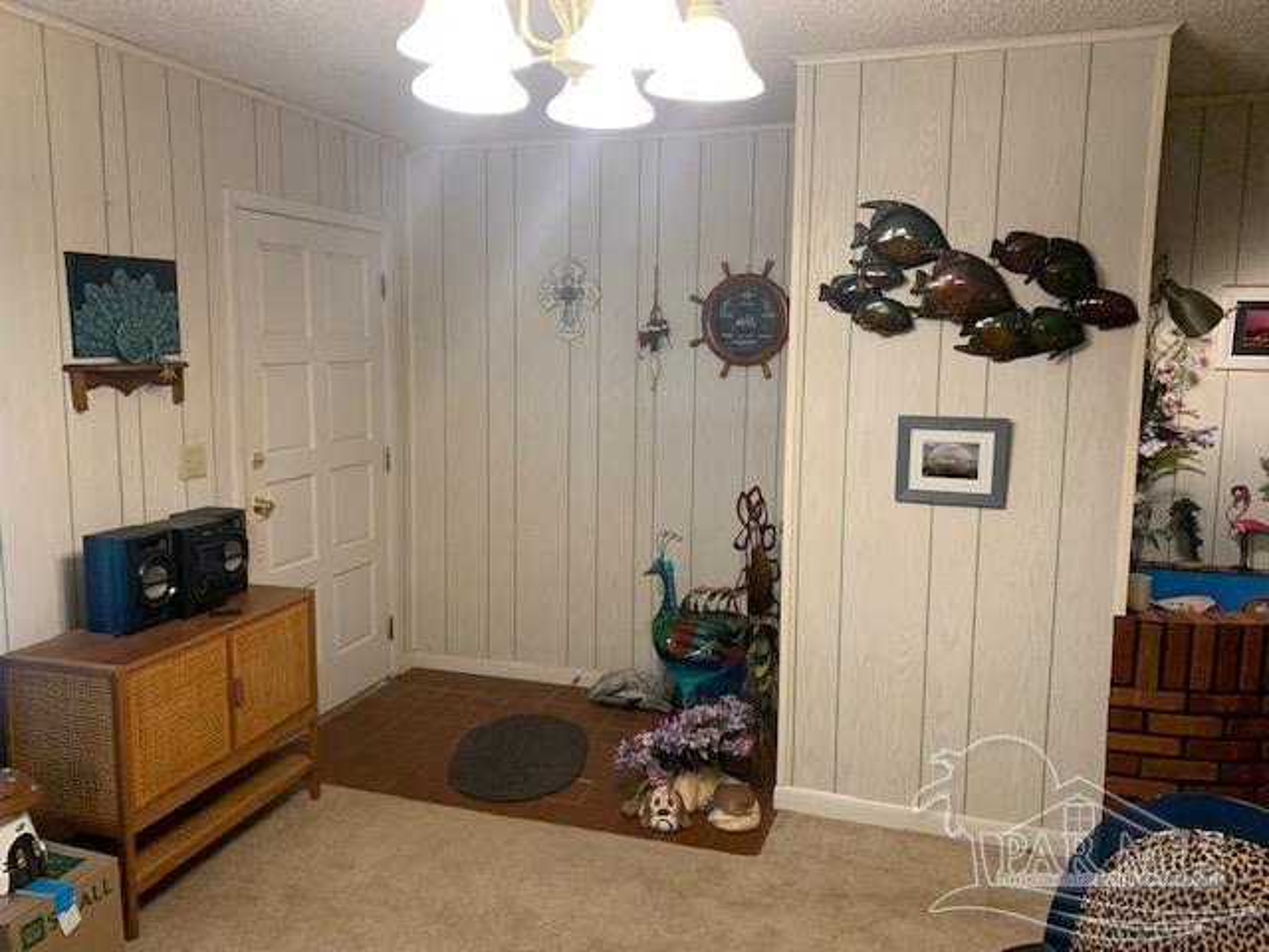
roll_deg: -0.3
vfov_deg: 53.1
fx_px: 953
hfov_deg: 67.3
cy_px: 476
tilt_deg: -7.1
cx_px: 634
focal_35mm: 26
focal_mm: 4.25
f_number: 1.8
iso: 320
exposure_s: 1/60
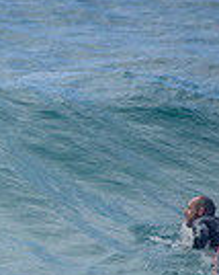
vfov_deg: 0.8
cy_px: 115
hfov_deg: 0.6
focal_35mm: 2491
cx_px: -478
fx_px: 20205
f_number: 5.6
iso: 140
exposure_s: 1/2000
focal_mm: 500
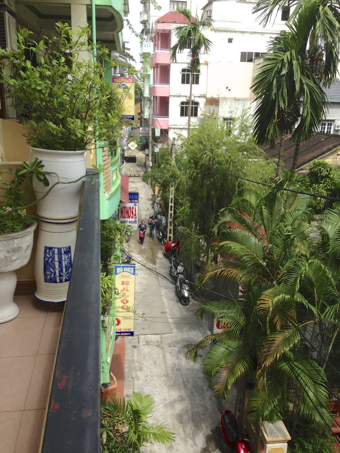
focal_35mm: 33
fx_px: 432
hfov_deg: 42.9
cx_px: 170
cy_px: 226
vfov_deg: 55.4
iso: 50
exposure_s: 1/985
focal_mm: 4.13
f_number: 2.4
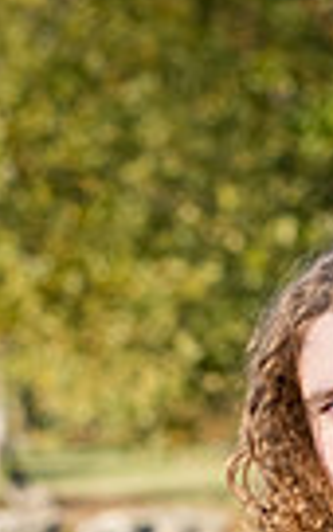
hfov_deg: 3.7
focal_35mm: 354
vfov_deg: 5.9
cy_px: 786
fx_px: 5140
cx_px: 447
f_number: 6.3
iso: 640
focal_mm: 105
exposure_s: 1/800
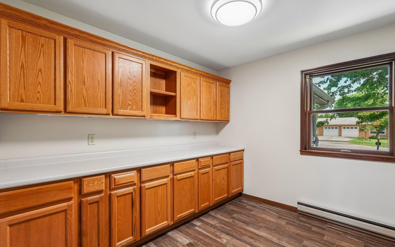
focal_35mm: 17
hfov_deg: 94.3
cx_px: 201
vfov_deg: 68.0
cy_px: 130
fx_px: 183
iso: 400
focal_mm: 16
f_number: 8
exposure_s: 1/20
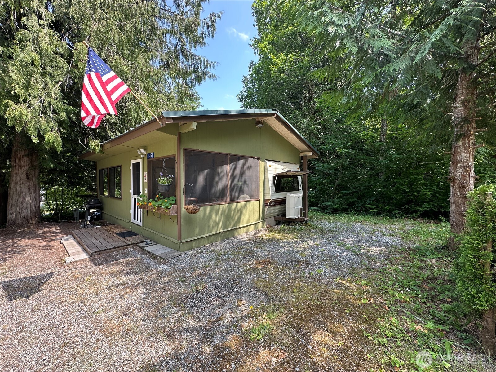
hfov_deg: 102.1
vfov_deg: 85.7
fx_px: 201
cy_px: 186
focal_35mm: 14
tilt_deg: -1.6
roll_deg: -0.2
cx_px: 248
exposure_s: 1/231
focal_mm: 2.22
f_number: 2.2
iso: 40
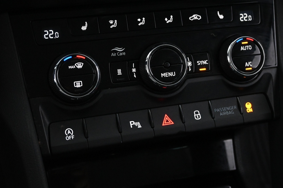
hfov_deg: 34.1
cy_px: 82
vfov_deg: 23.1
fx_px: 460
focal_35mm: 59
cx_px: 154
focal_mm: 33
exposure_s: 1/50
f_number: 5
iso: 5000
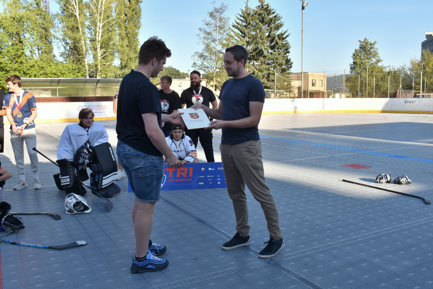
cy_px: 144
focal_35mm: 34
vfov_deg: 38.4
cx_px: 216
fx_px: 415
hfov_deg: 55.1
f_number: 8
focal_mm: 23
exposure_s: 1/250
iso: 200
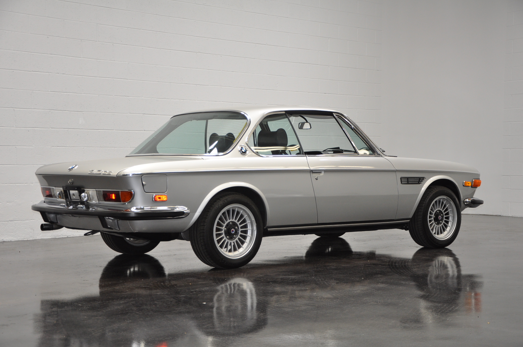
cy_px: 174
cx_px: 262
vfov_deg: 22.6
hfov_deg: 33.4
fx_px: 871
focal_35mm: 60
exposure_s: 1/125
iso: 560
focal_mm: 40
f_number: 4.5
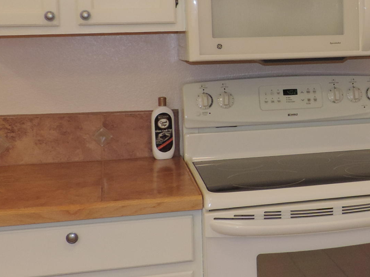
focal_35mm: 67
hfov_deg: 27.3
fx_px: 716
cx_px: 370
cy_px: 86
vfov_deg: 21.8
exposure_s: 1/40
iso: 250
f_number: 3
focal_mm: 4.3
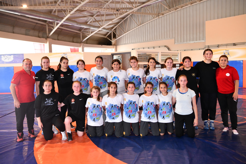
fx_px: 232
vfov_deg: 38.9
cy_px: 82
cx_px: 123
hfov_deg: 55.8
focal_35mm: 34
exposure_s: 1/125
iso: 2500
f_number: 4.5
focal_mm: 34
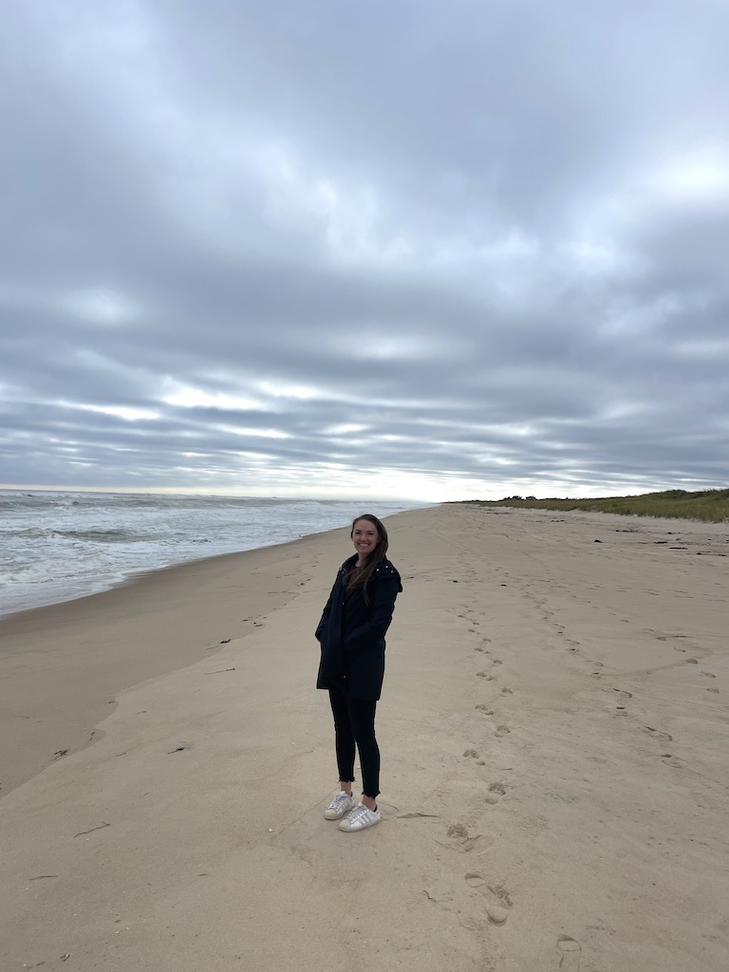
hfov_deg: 53.1
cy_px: 486
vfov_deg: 67.3
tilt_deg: +1.4
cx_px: 364
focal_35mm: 26
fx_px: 730
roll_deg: -1.4
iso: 32
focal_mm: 4.2
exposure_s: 1/5291
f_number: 1.6
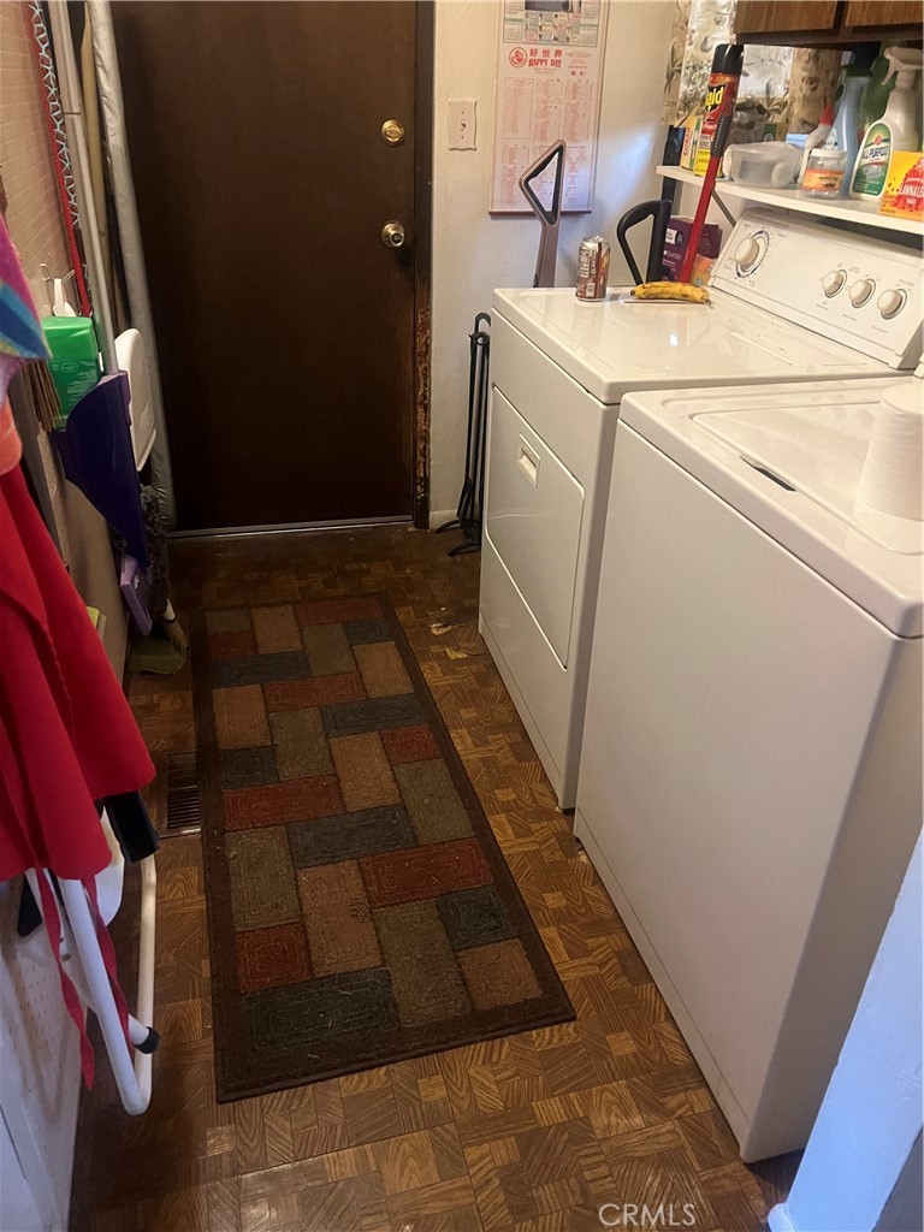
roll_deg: -1.9
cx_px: 462
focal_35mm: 26
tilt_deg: -28.1
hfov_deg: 53.1
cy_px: 616
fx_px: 925
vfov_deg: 67.3
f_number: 1.5
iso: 640
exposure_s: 1/40
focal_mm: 5.7
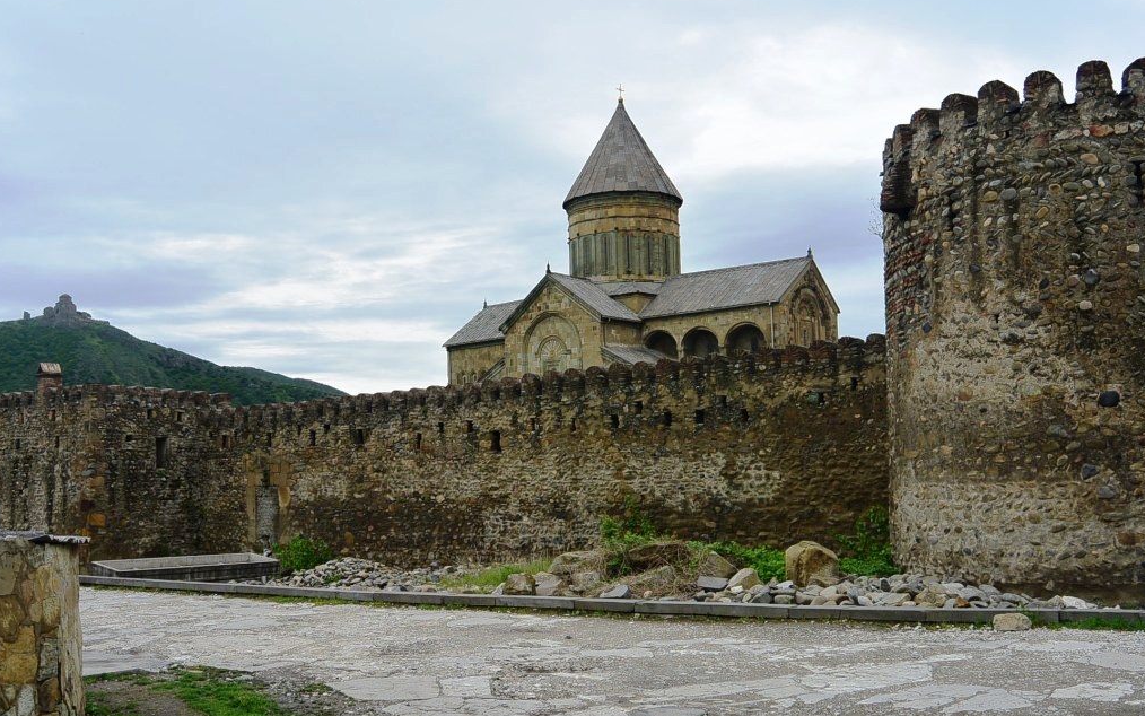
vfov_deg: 37.3
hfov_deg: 56.7
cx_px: 571
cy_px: 334
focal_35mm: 34
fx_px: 1061
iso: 100
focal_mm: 12.5
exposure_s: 1/640
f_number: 4.5
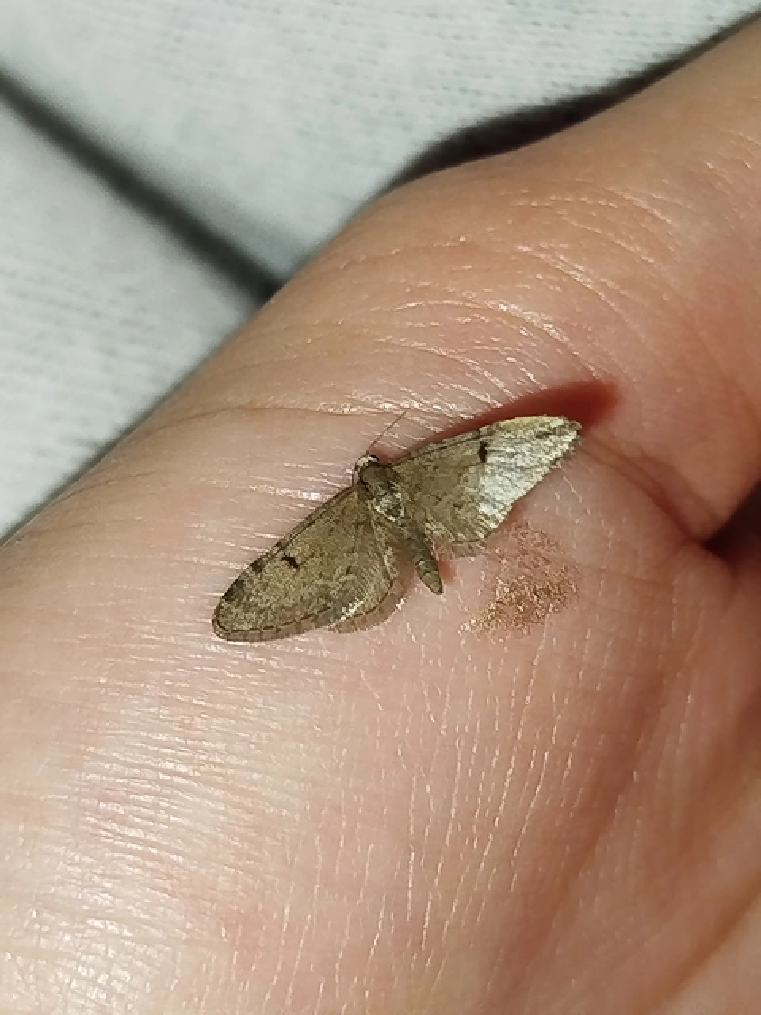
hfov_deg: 18.2
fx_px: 2374
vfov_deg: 24.1
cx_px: 380
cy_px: 508
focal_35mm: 81
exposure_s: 1/50
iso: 160
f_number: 1.7
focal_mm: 5.31
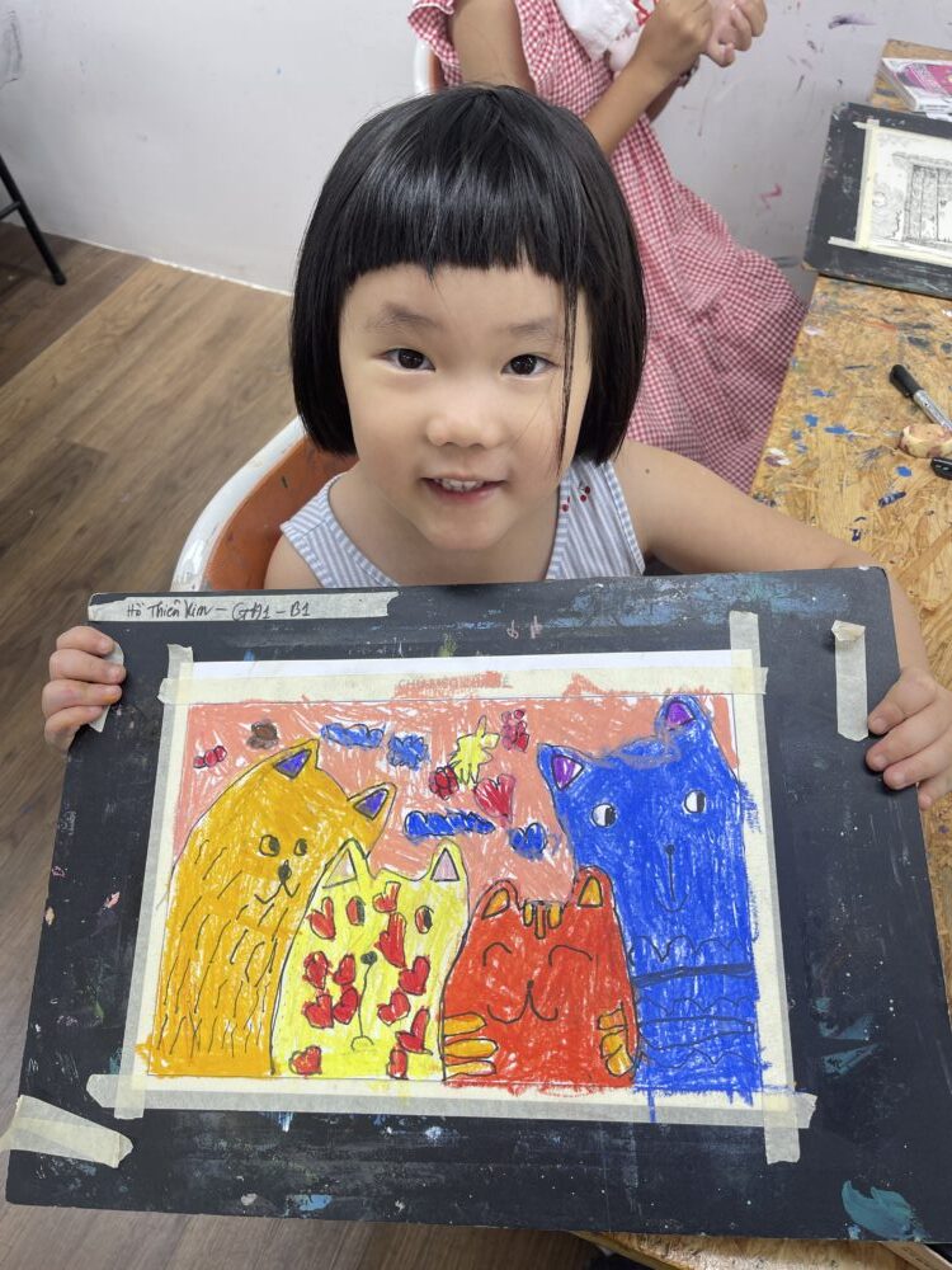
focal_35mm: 25
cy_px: 635
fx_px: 917
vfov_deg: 69.4
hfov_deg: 54.9
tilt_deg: -51.0
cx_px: 476
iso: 40
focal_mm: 5.1
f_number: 1.6
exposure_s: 1/100
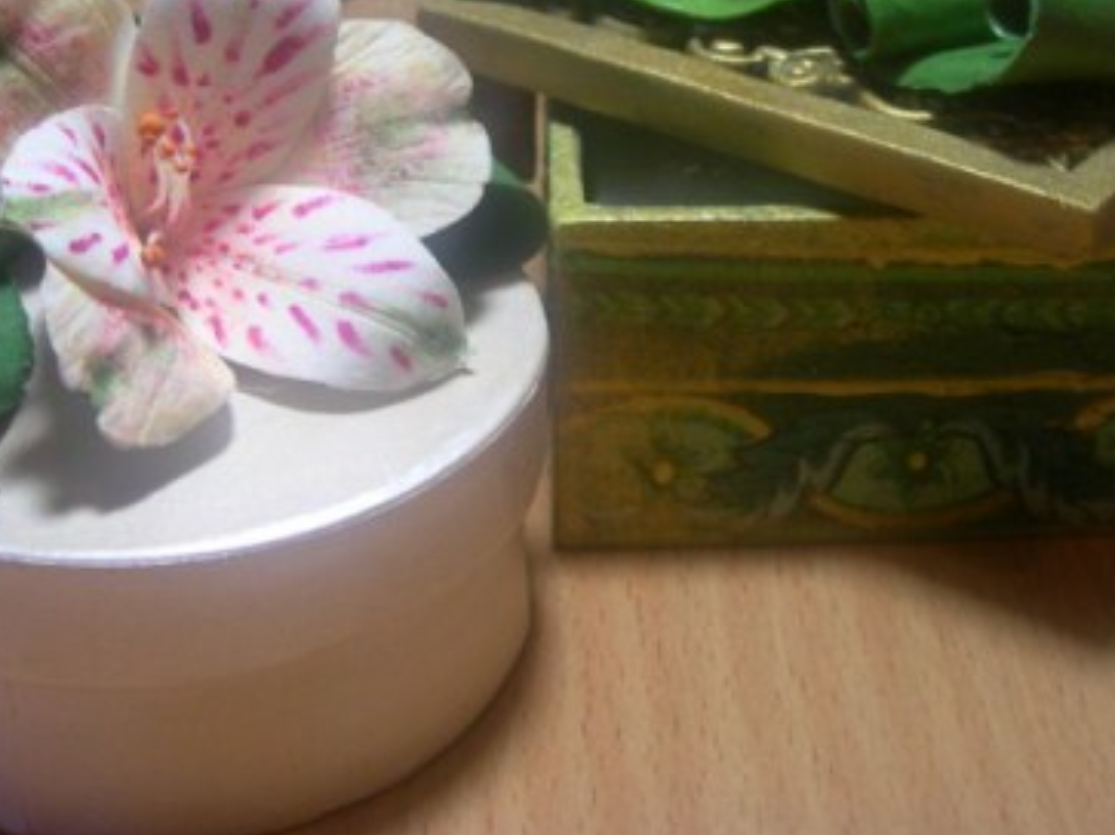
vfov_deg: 21.5
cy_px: 111
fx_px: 2157
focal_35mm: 67
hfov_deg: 29.0
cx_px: 596
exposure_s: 1/18.7
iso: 50
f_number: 2.8
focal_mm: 7.8
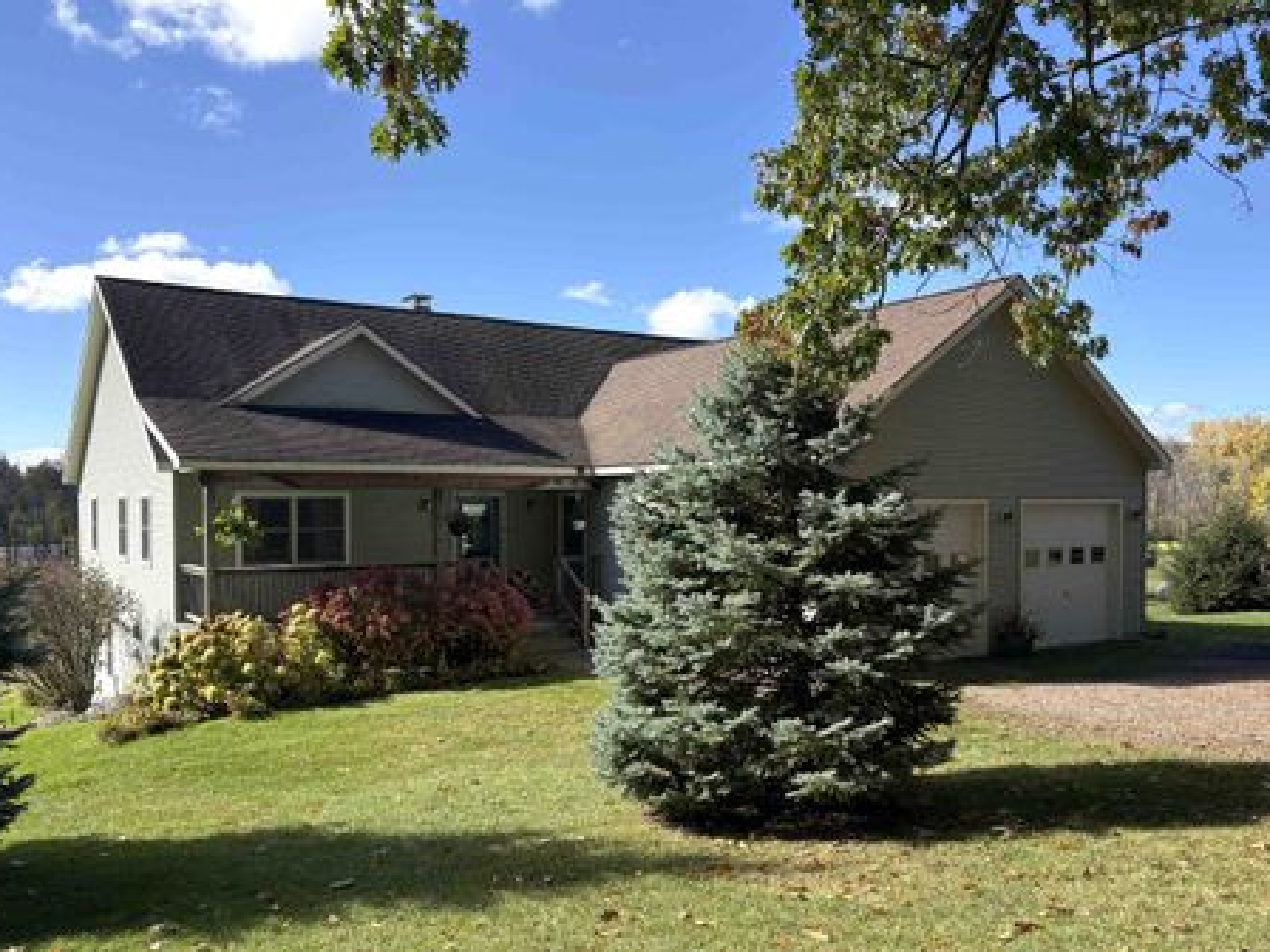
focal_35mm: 29
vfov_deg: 48.1
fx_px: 1064
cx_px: 669
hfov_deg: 61.6
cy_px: 528
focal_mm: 5.96
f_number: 1.6
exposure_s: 1/1799
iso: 50
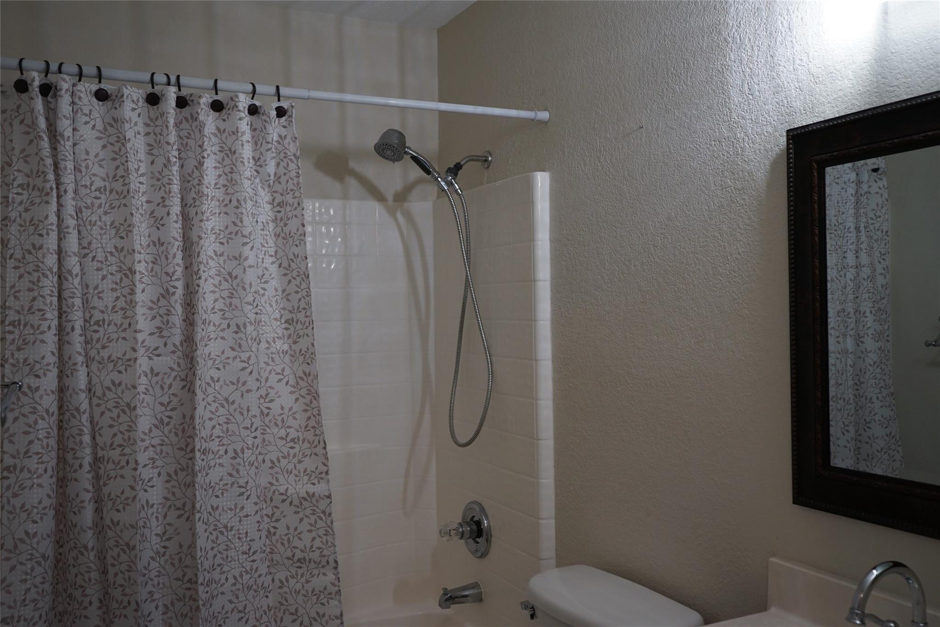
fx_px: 809
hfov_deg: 60.3
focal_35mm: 31
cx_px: 470
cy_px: 314
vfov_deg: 42.3
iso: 640
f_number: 5.6
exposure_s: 1/60
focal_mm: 31
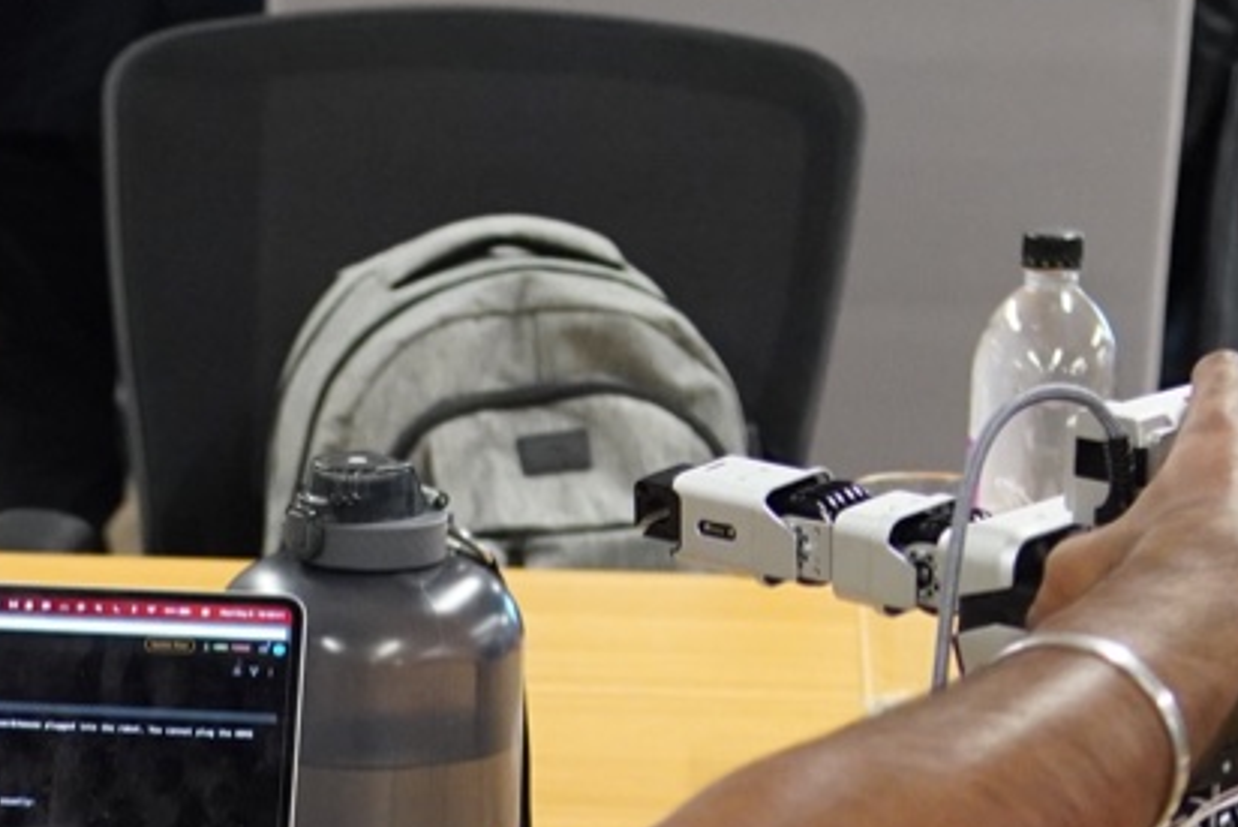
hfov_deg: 15.2
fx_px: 4607
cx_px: 243
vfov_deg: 10.0
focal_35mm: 134
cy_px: 1125
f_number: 2.2
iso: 1600
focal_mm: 23
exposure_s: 1/160
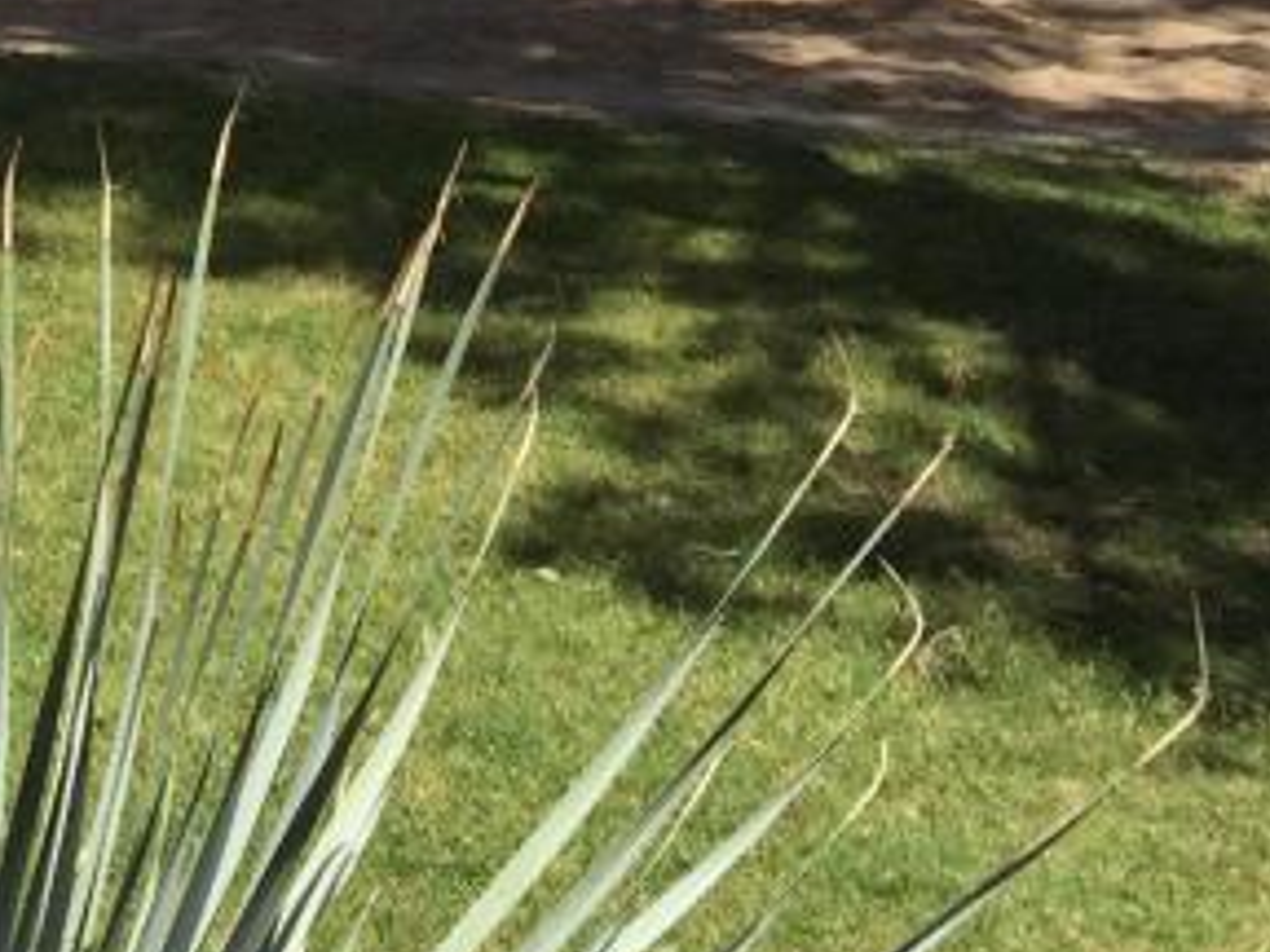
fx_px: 3779
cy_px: -679
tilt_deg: -0.8
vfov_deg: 13.2
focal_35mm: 103
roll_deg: -1.7
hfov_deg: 17.5
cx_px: -538
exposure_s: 1/2083
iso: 32
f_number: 2.2
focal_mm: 4.15
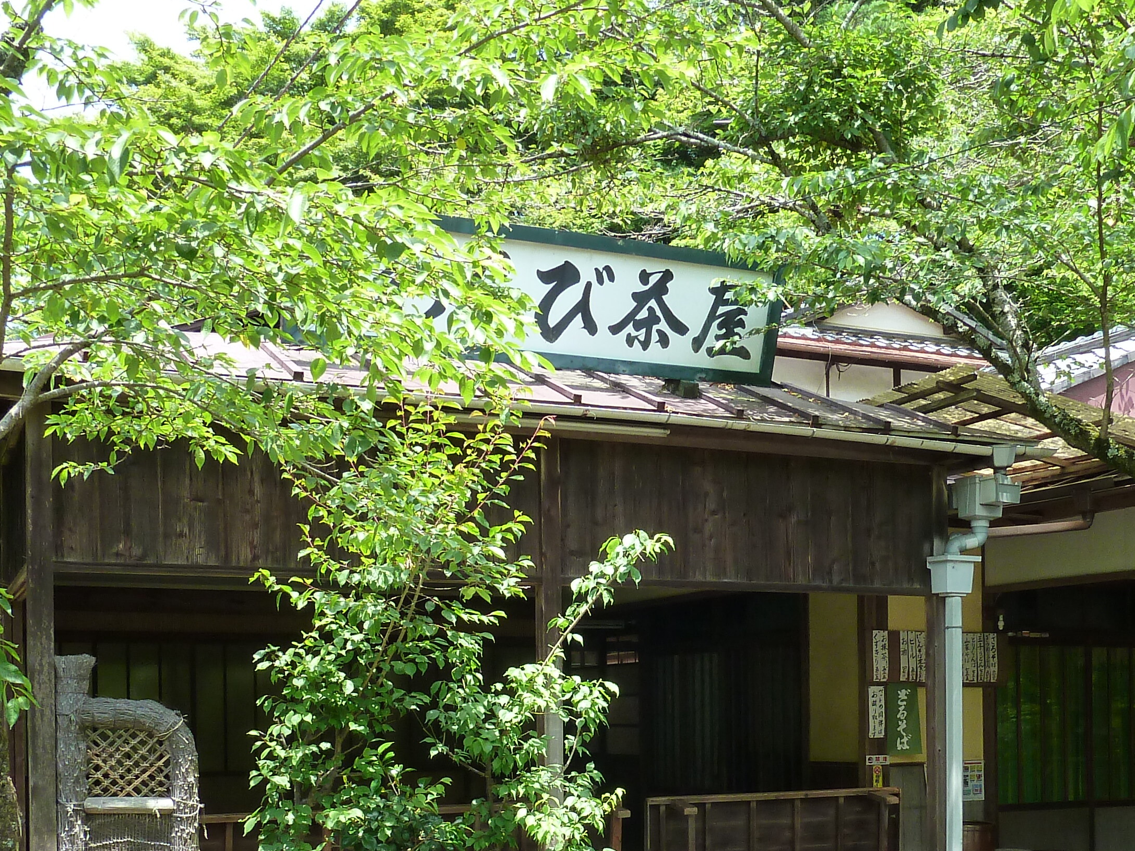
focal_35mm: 46
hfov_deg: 41.1
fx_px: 1508
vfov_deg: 30.6
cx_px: 664
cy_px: 709
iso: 125
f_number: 4
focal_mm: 4.1
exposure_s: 1/100
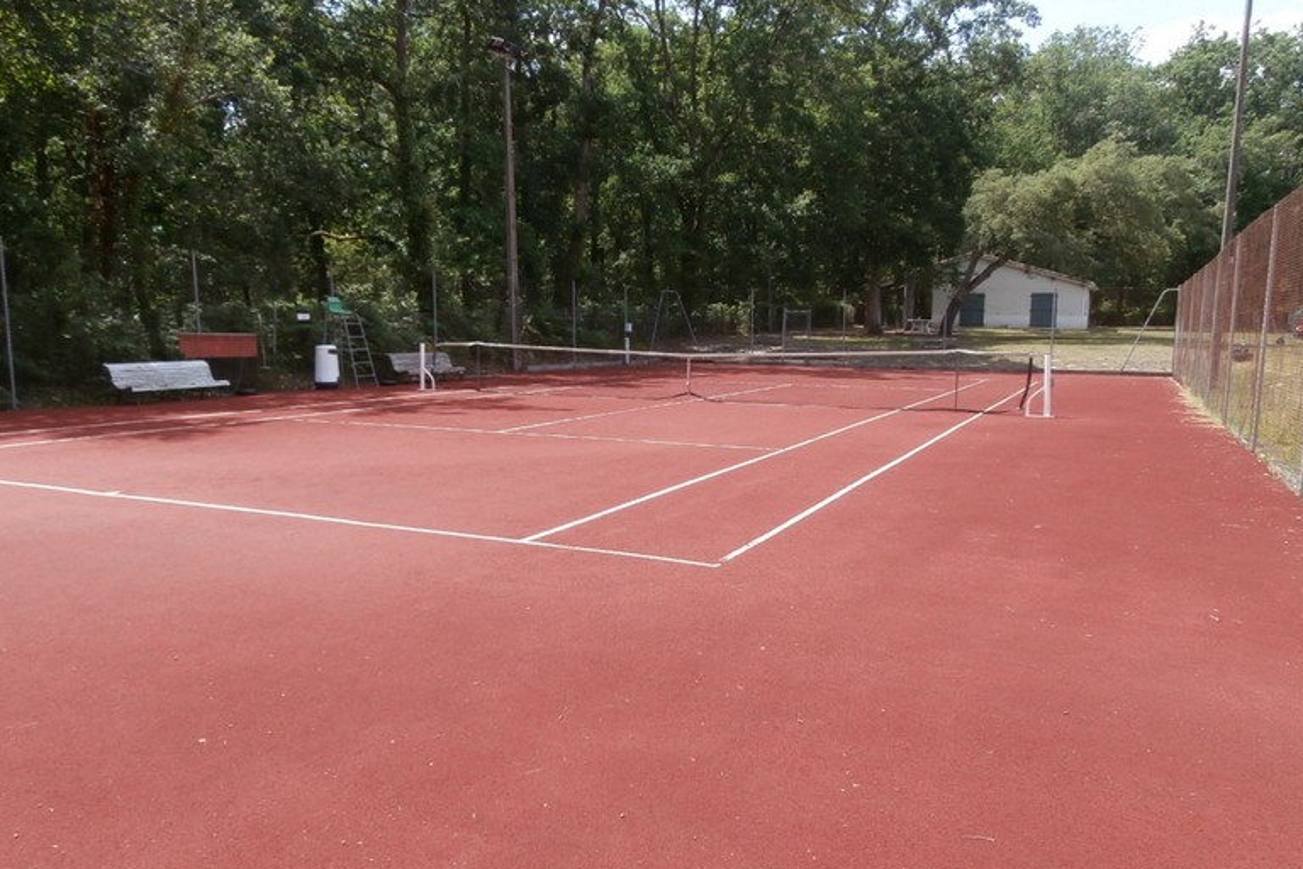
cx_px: 665
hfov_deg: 69.4
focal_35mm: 26
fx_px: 941
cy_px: 436
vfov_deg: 49.6
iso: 100
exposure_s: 1/80
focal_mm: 4.2
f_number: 7.9
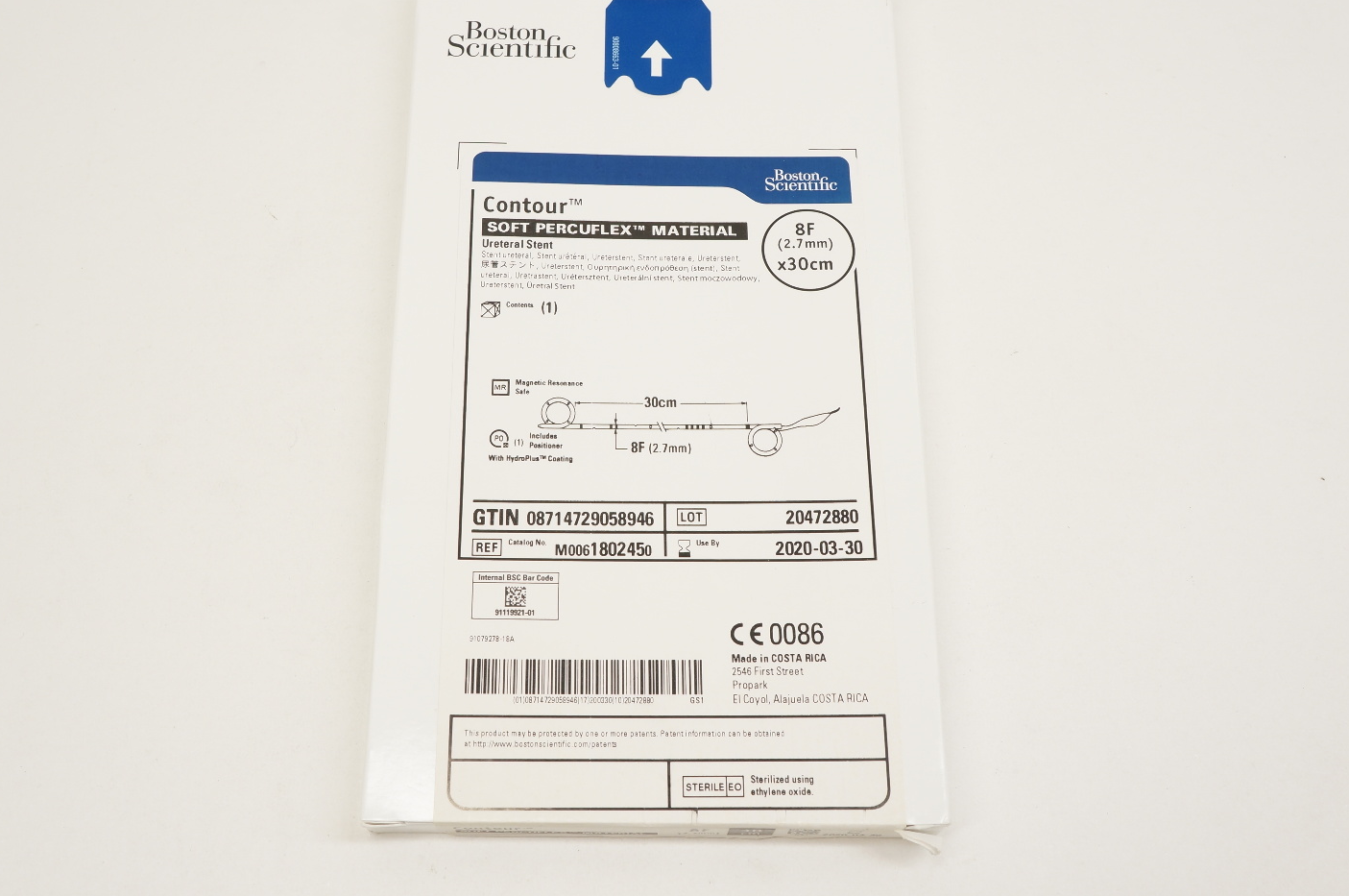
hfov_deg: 47.4
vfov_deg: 32.5
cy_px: 401
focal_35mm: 41
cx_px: 633
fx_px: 1534
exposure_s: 1/60
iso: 400
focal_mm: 24
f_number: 7.1
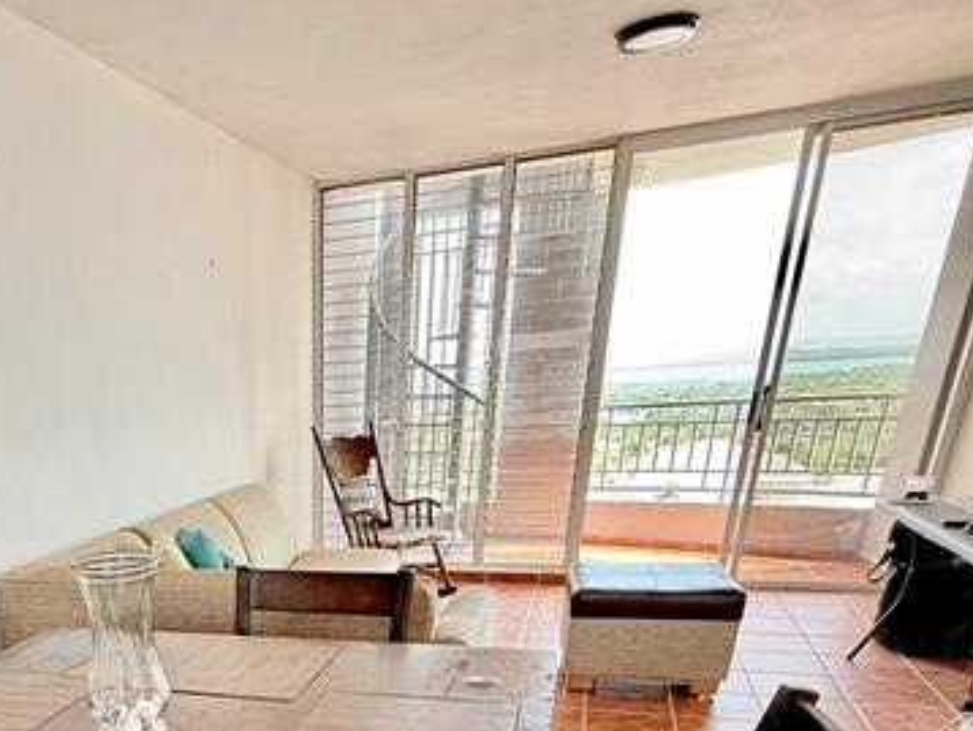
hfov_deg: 55.9
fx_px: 844
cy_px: 799
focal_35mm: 30
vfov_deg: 38.8
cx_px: 201
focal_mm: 2.22
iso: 125
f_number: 2.2
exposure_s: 1/99
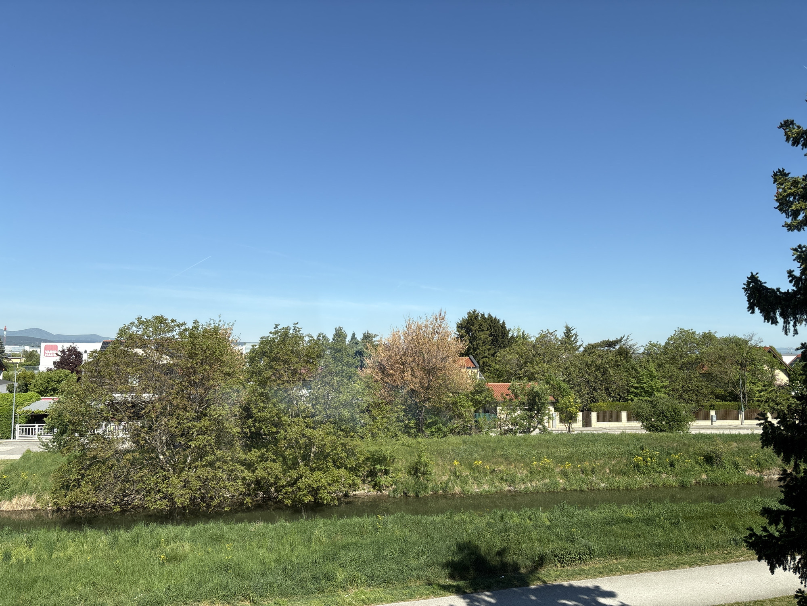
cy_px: 303
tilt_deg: +4.9
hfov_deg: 67.3
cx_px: 404
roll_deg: -1.0
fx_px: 606
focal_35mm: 26
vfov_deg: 53.1
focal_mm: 5.96
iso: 50
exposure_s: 1/2778
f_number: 1.6
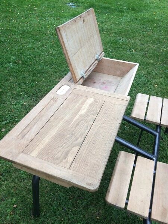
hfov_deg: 48.2
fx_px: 188
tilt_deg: -38.8
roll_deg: +3.5
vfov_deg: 61.7
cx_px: 84
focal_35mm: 29
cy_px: 112
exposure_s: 1/33
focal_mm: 4.15
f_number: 2.2
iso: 40
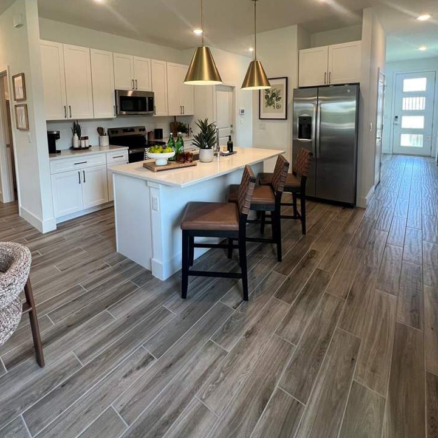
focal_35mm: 17
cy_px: 137
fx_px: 243
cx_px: 207
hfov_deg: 83.9
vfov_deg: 80.4
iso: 125
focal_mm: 1.57
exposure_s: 1/120
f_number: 1.8
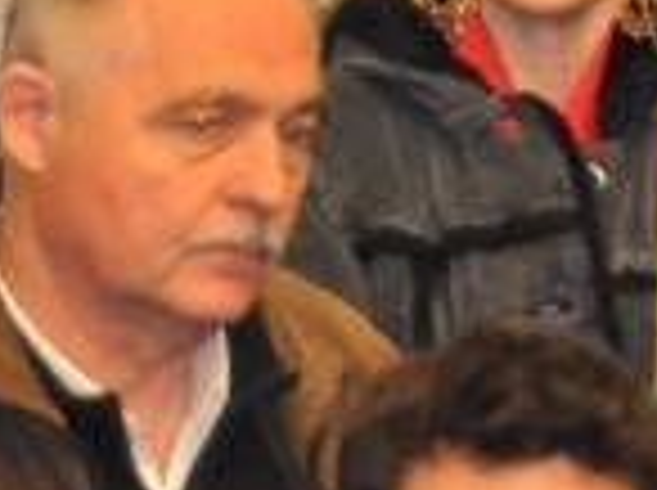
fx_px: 26263
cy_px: 88
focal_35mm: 1386
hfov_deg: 1.4
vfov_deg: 1.1
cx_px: 477
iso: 3200
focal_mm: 200
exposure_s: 1/60
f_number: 7.1
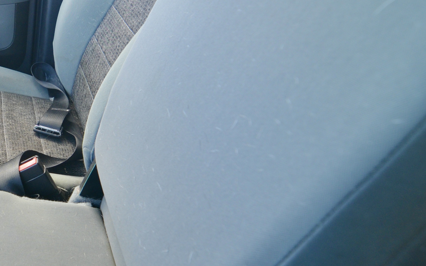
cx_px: 15
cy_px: 147
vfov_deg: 36.2
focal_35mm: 35
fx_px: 407
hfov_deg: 47.4
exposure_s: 1/60
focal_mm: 11
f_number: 4
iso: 400
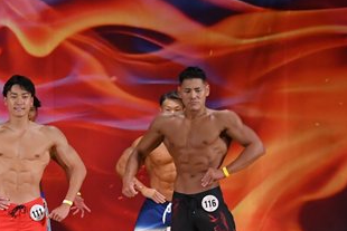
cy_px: 185
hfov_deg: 6.1
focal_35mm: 337
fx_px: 3250
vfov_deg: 4.1
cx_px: -73
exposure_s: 1/400
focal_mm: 90
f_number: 5.6
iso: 3200
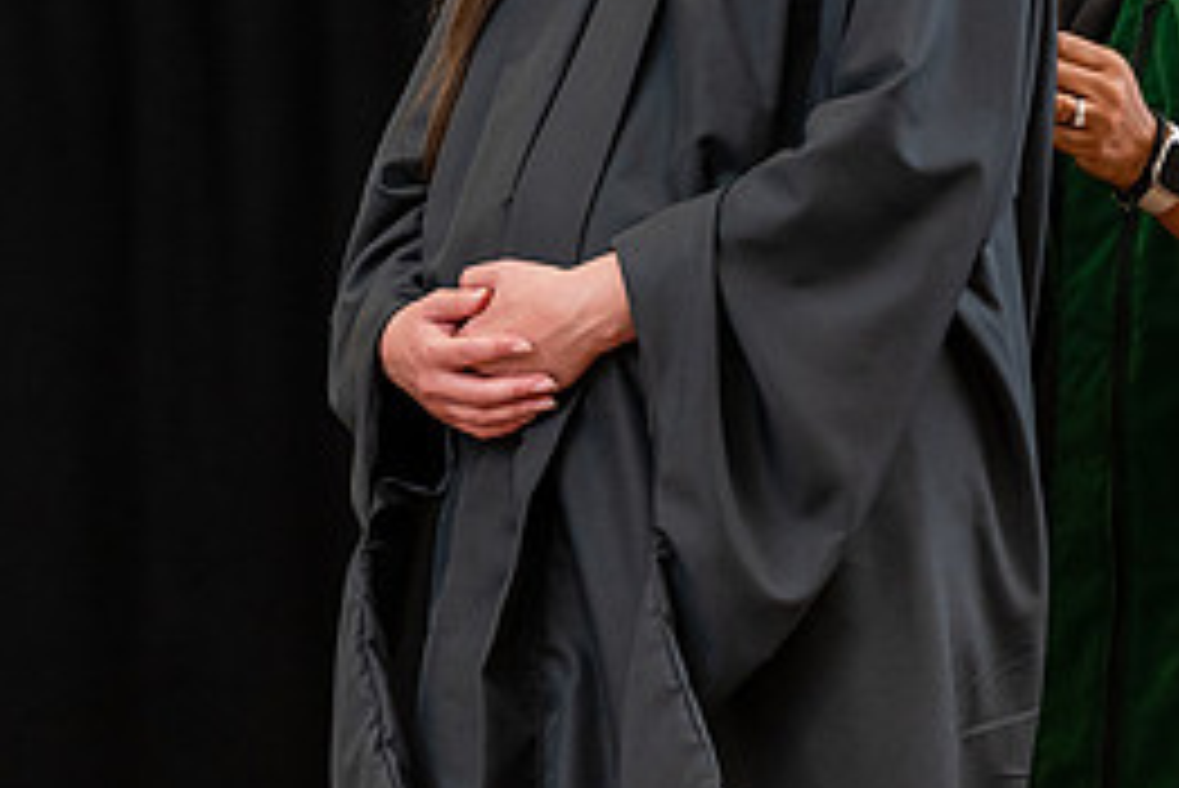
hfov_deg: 8.9
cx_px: 796
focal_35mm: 230
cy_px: -43
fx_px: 7536
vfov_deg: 6.0
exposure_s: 1/200
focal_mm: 104
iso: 1600
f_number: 3.5
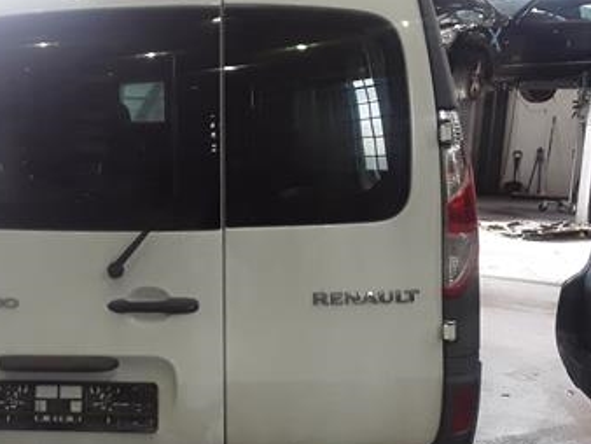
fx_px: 906
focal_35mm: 53
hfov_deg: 35.8
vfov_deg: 27.5
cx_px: 201
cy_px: 273
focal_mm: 2.91
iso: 100
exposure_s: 1/50
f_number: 1.9
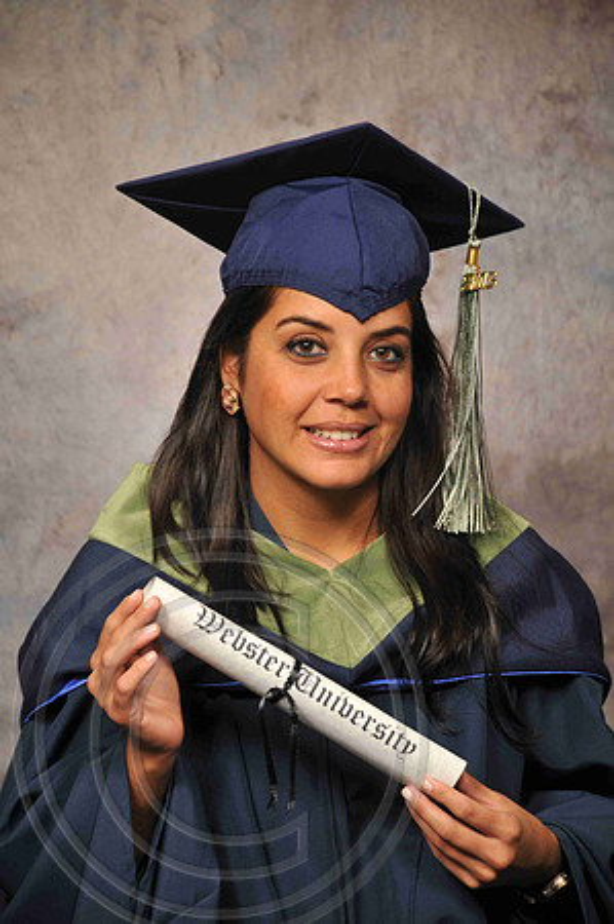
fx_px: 4038
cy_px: 462
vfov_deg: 13.1
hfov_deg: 8.7
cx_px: 307
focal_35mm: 158
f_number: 5.6
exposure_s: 1/60
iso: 200
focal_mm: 105
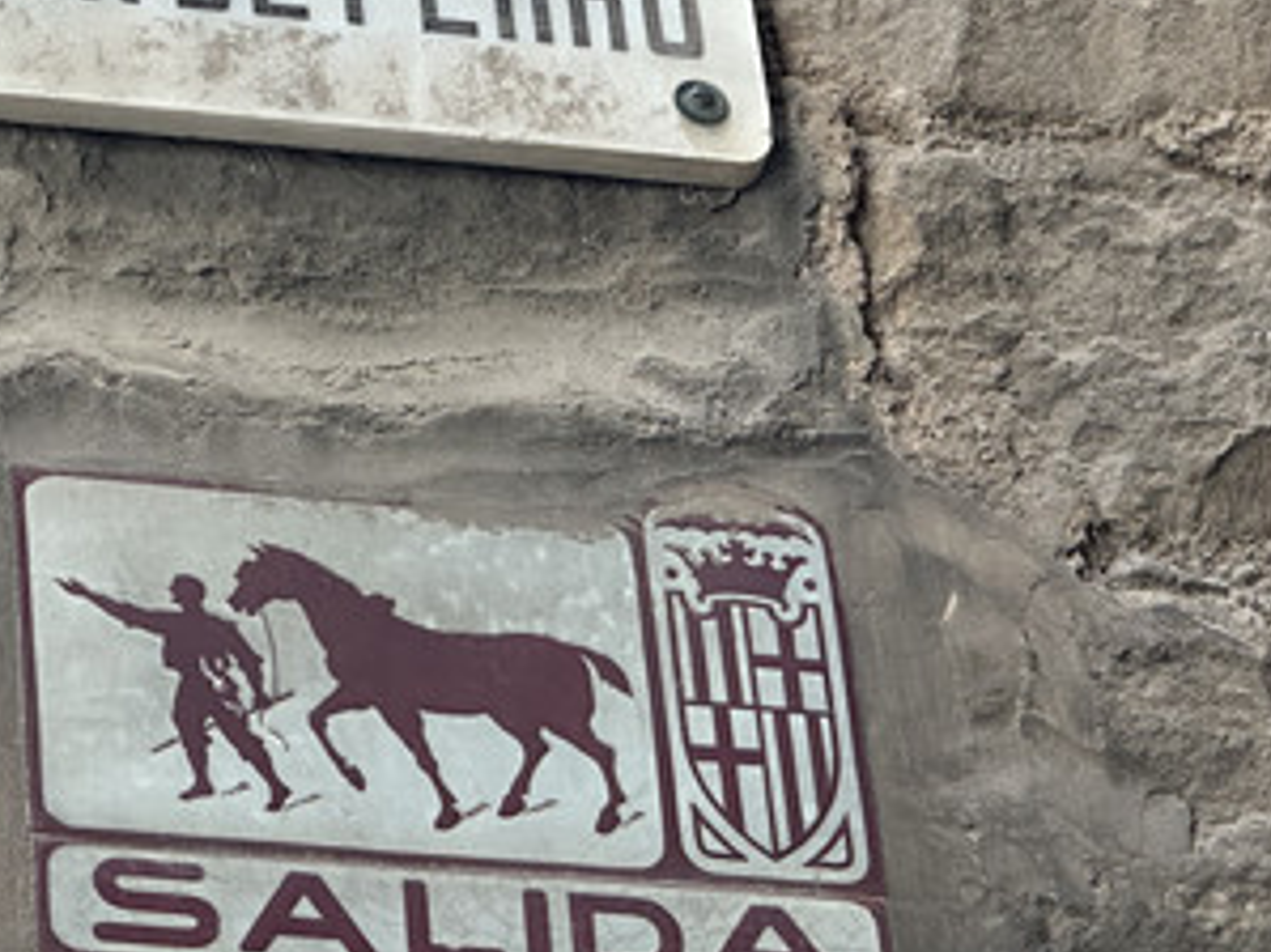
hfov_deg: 12.0
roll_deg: +7.1
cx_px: 408
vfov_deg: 9.0
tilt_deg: +35.5
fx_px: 6056
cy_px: 416
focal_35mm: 165
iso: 100
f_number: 2.8
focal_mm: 9
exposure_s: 1/99
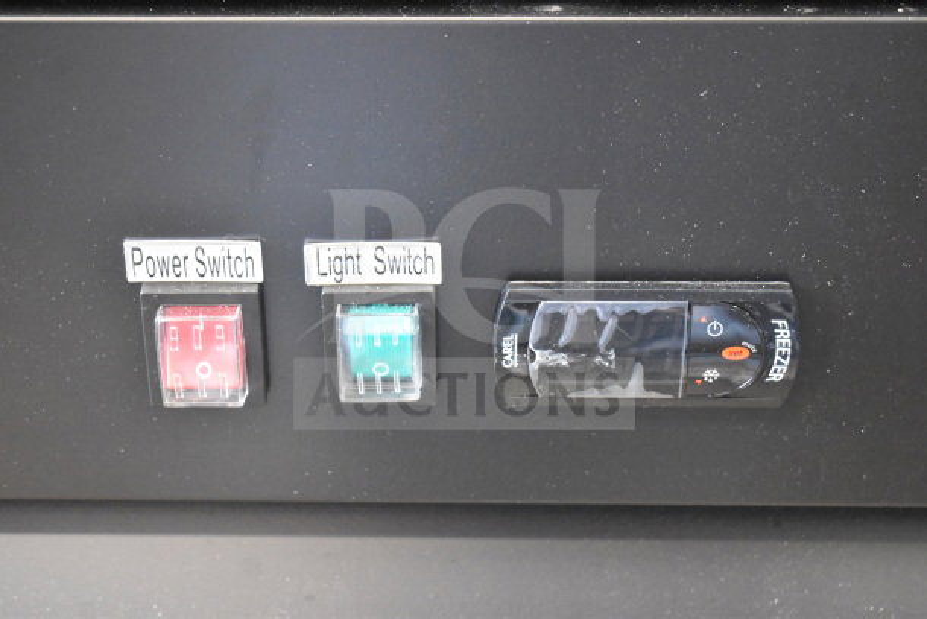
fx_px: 1854
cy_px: 310
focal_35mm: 72
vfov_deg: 18.9
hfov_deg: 28.1
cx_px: 464
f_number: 5.3
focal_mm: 48
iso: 9000
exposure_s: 1/80
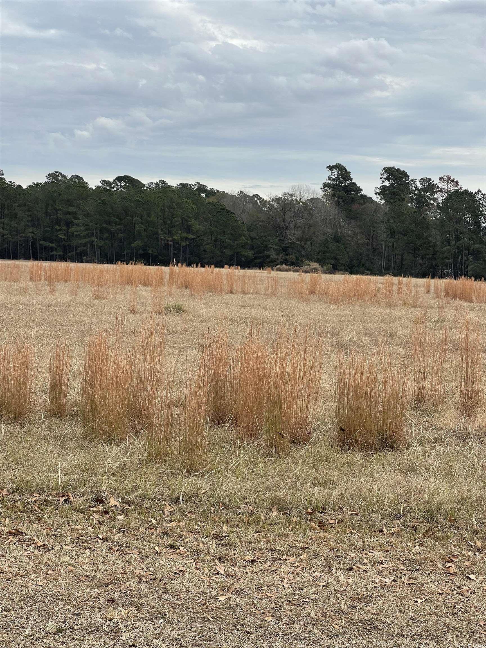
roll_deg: -2.7
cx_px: 243
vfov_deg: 30.3
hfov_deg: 22.9
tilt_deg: -2.0
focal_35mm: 64
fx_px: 1198
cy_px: 324
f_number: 2.2
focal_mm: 7.5
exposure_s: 1/763
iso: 20
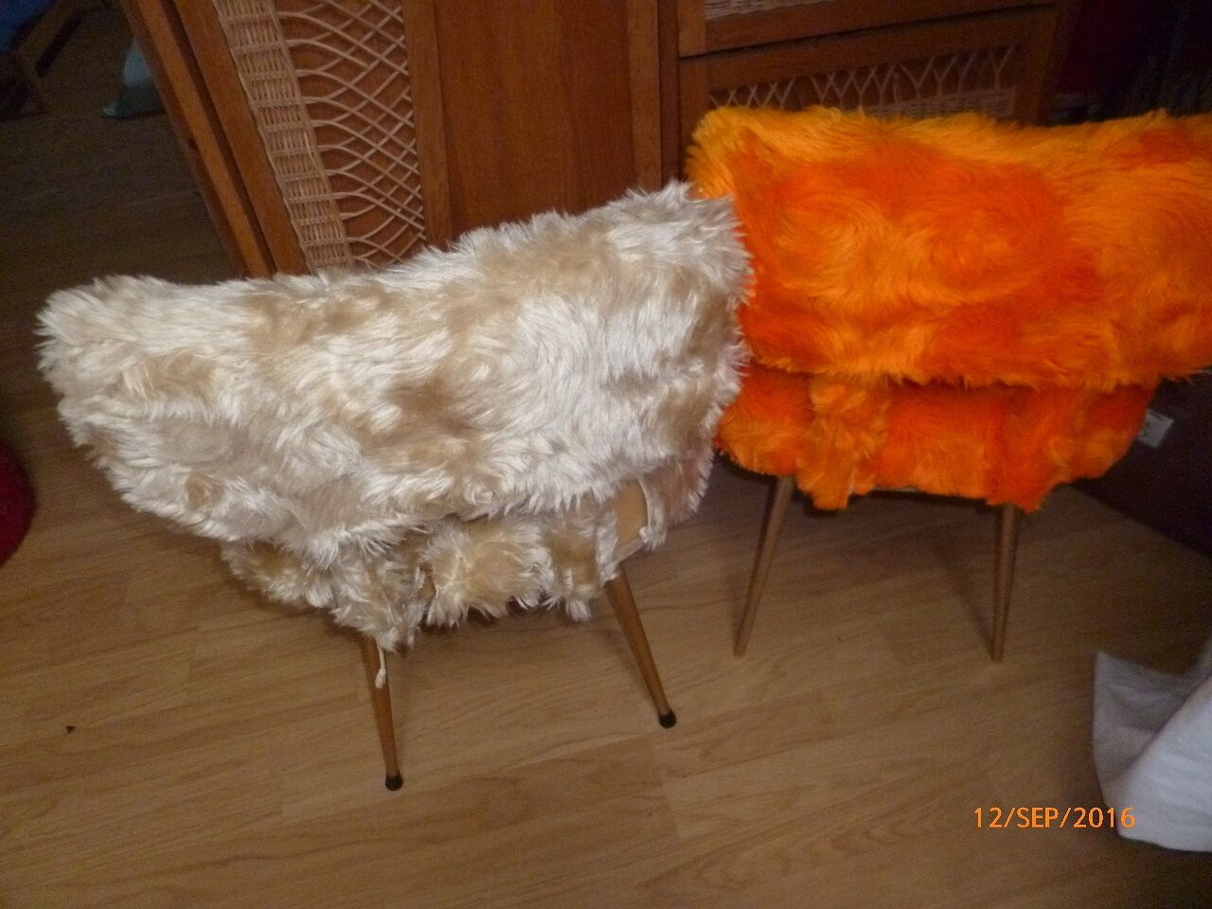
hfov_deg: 71.6
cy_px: 454
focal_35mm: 24
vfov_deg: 56.8
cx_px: 606
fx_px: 840
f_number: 2.5
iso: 400
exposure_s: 1/125
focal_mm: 4.3
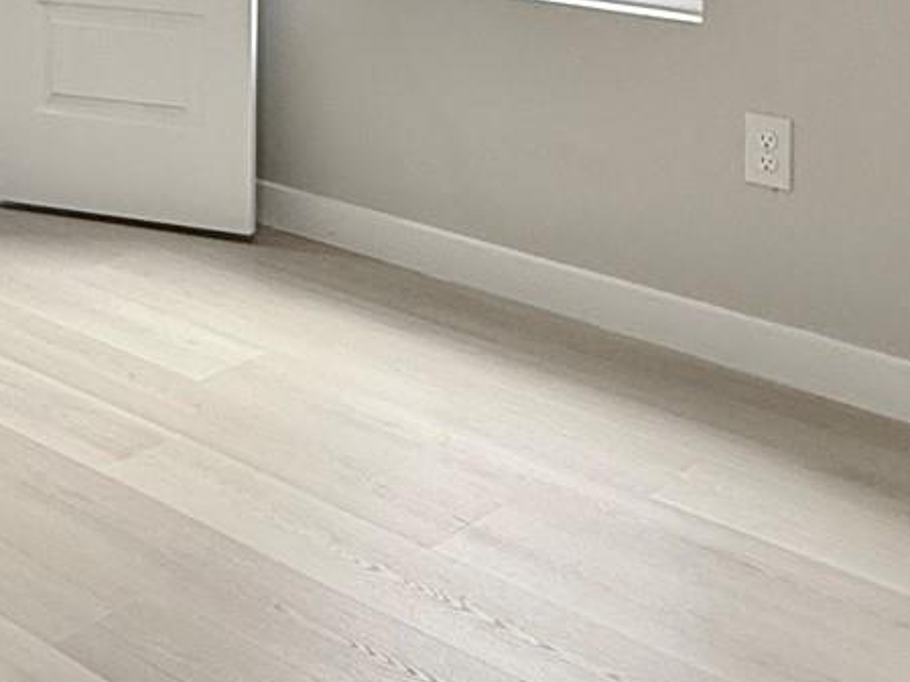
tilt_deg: -1.0
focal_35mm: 64
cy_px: -262
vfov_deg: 20.5
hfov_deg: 28.6
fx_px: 1682
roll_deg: -0.2
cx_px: 30
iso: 100
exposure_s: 1/99
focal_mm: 2.22
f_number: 2.2
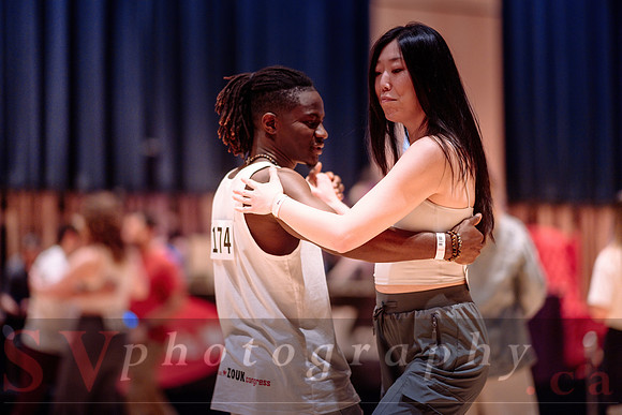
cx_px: 311
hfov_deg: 17.0
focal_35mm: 120
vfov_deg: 11.4
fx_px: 2081
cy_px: 177
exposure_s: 1/125
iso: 1600
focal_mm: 105
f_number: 1.4
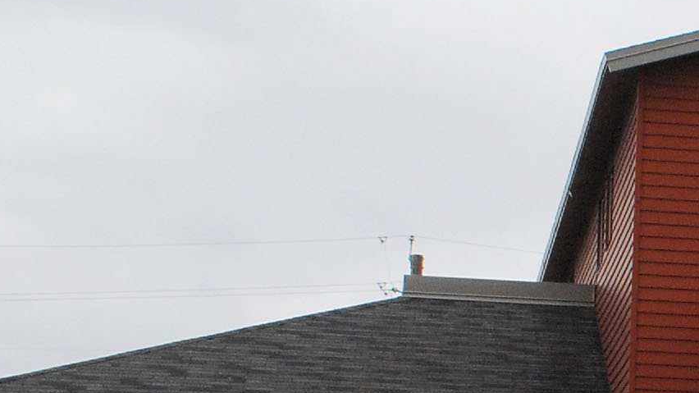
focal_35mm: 143
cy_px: 553
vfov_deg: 8.3
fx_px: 2650
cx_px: 1186
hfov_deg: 13.7
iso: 400
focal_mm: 20
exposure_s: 1/400
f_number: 10
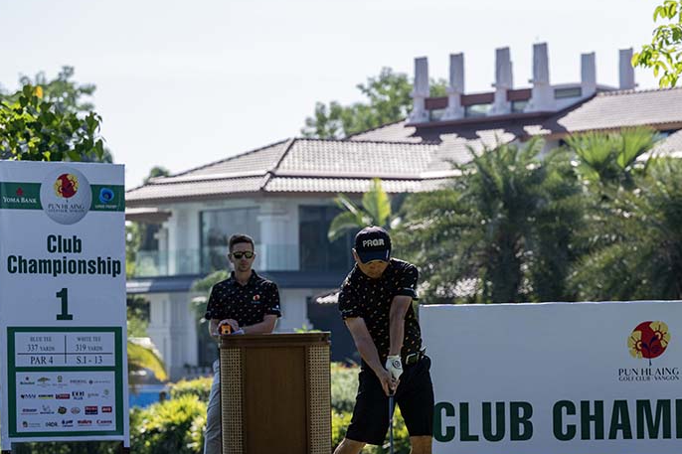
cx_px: 445
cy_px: 288
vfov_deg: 8.9
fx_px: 2917
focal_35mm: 154
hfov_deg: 13.3
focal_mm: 110
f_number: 4.5
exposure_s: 1/2000
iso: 450
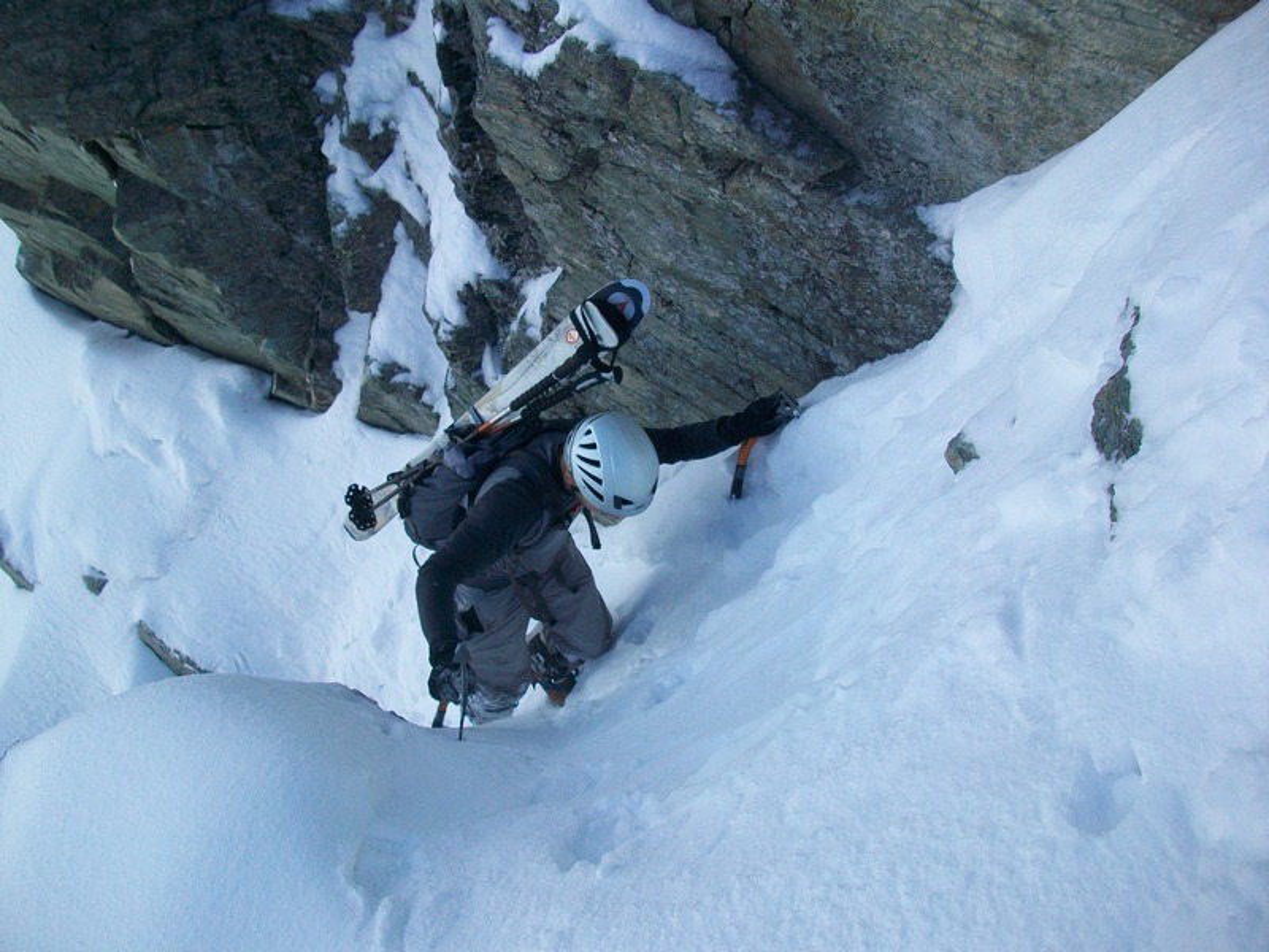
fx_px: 1173
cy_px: 476
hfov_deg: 56.8
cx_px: 634
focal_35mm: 32
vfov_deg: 44.2
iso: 64
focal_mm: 5.7
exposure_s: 1/320
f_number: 2.8
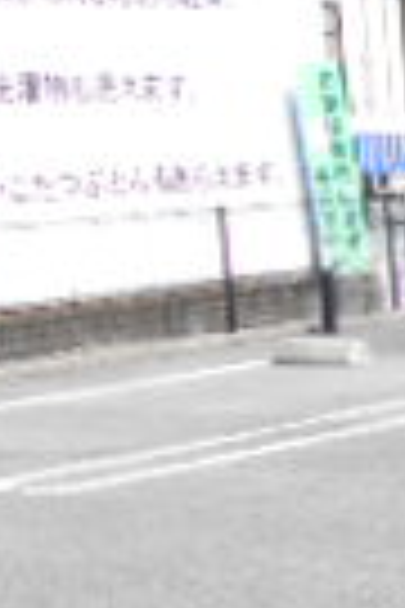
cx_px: 801
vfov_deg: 15.8
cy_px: 549
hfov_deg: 10.0
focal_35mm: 128
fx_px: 2160
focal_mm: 4.6
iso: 80
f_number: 3.2
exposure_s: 1/500
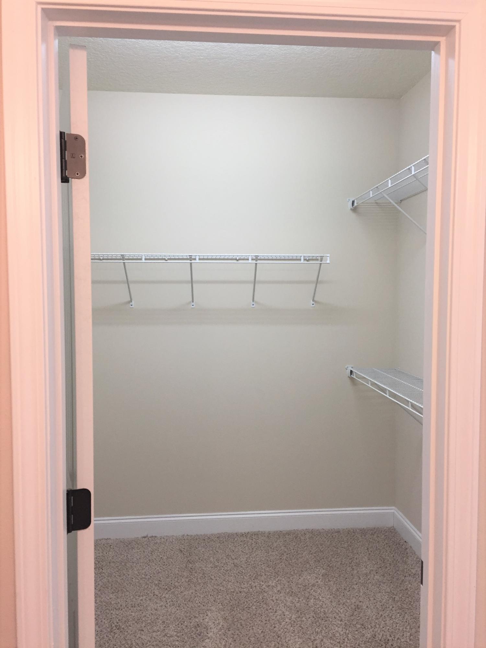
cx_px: 243
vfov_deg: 61.7
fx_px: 543
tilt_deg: -3.0
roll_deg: +0.1
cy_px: 324
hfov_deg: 48.2
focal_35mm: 29
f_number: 2.2
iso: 50
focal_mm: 4.15
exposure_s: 1/30
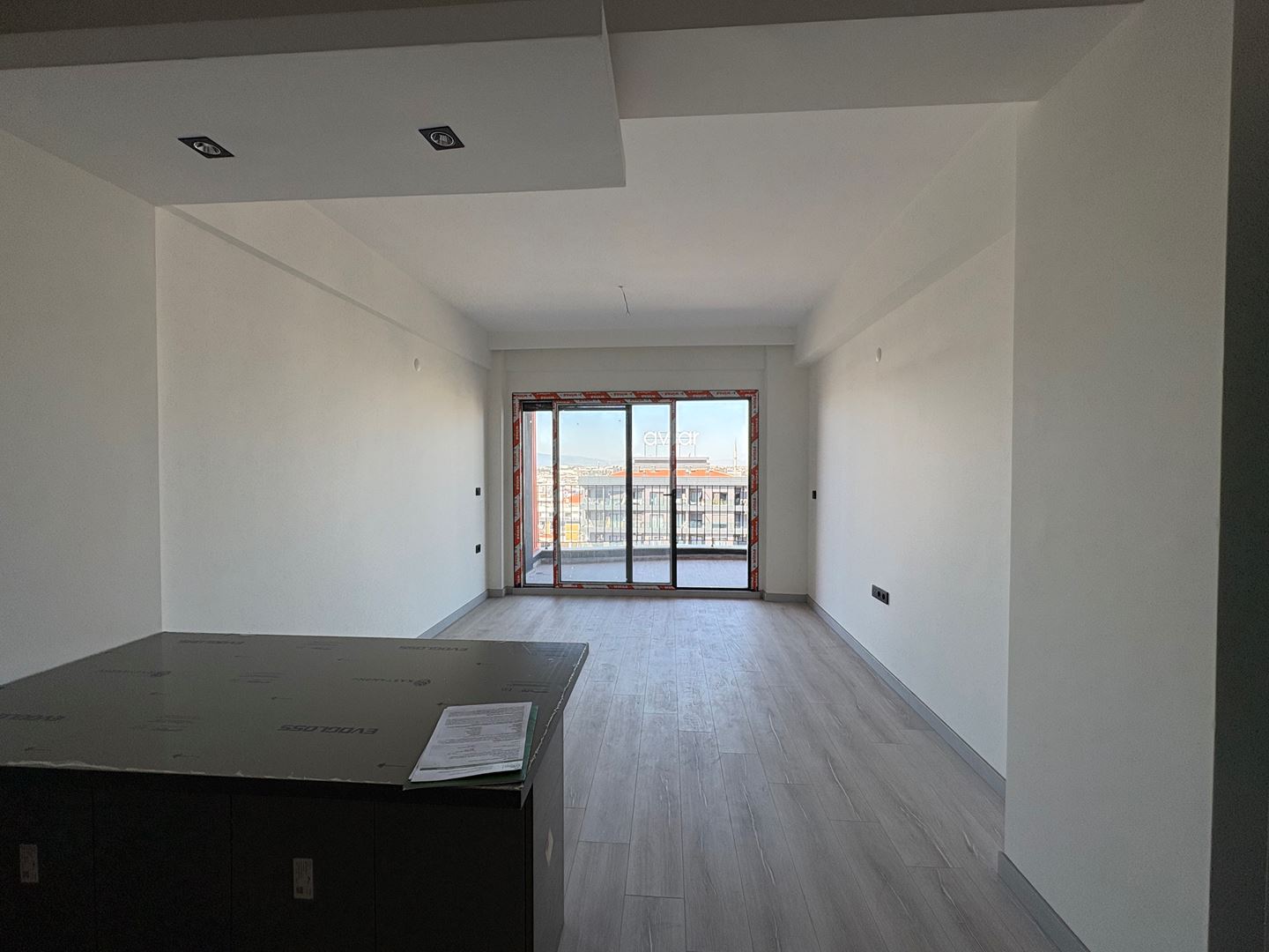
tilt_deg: -0.3
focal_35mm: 14
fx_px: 513
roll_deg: -0.1
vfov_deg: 85.7
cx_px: 634
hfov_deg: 102.1
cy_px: 476
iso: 64
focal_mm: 2.22
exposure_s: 1/309
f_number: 2.2
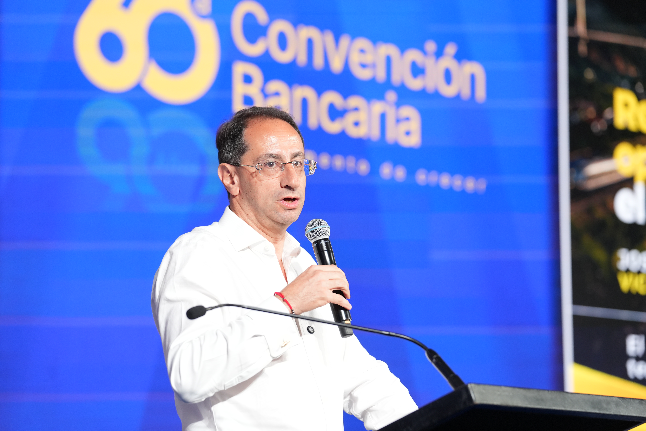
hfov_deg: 14.4
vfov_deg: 9.7
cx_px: 323
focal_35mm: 142
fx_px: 2548
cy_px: 216
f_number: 4
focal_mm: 142
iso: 1600
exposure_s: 1/160
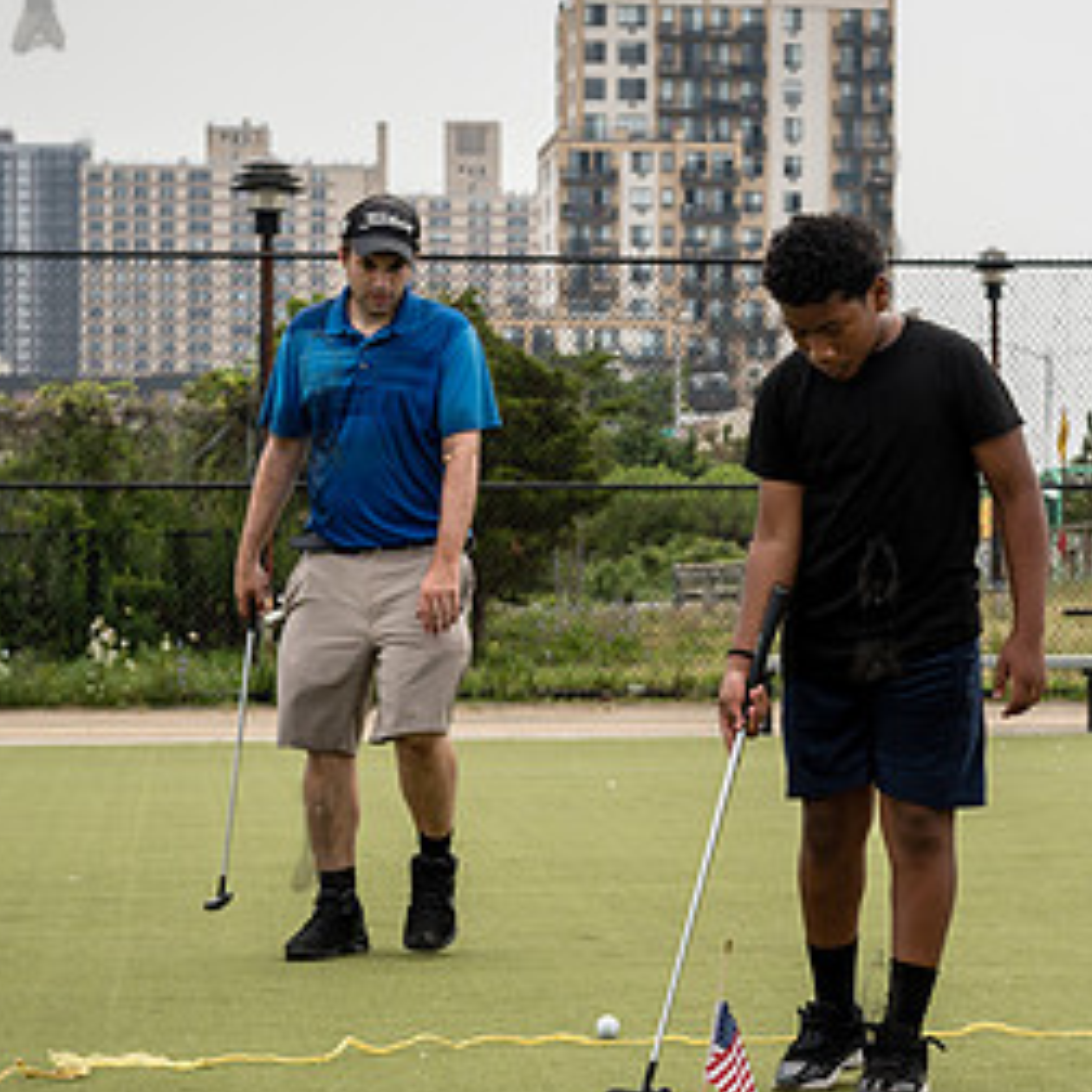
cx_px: 907
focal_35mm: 136
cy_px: 650
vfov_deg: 12.8
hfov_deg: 12.8
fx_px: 4854
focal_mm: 62
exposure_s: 1/640
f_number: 5
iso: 200
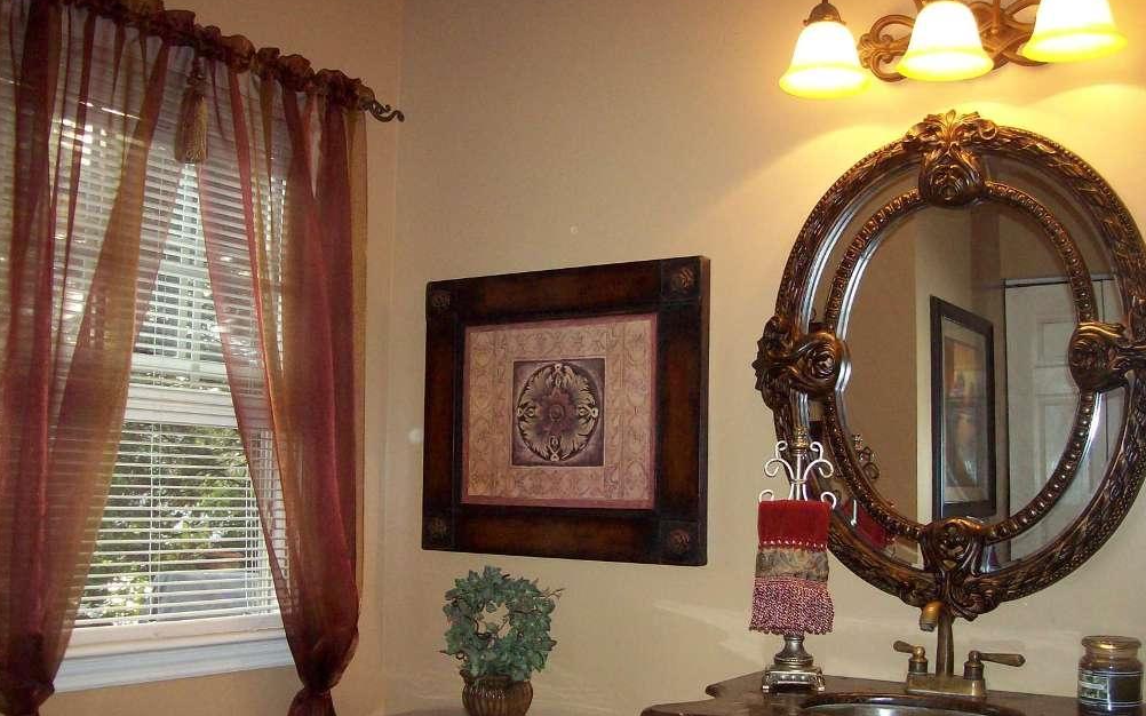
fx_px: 1218
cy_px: 406
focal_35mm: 39
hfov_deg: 50.4
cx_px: 579
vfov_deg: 32.7
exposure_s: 1/64
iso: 140
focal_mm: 6
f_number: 2.7
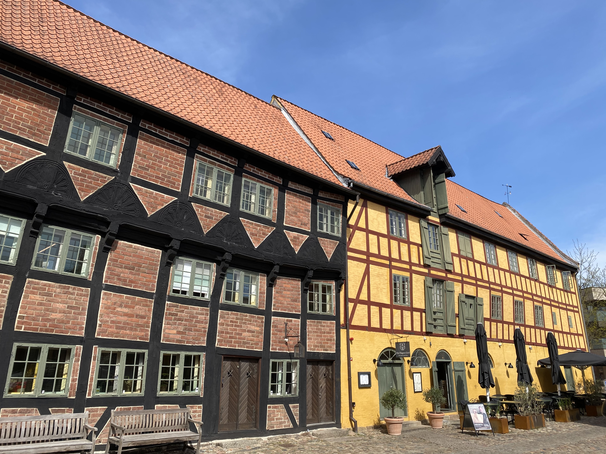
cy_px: 223
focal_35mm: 27
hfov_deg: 65.3
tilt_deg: +17.7
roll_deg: -0.2
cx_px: 301
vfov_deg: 51.3
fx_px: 473
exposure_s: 1/2315
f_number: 1.8
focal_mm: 4.25
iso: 32
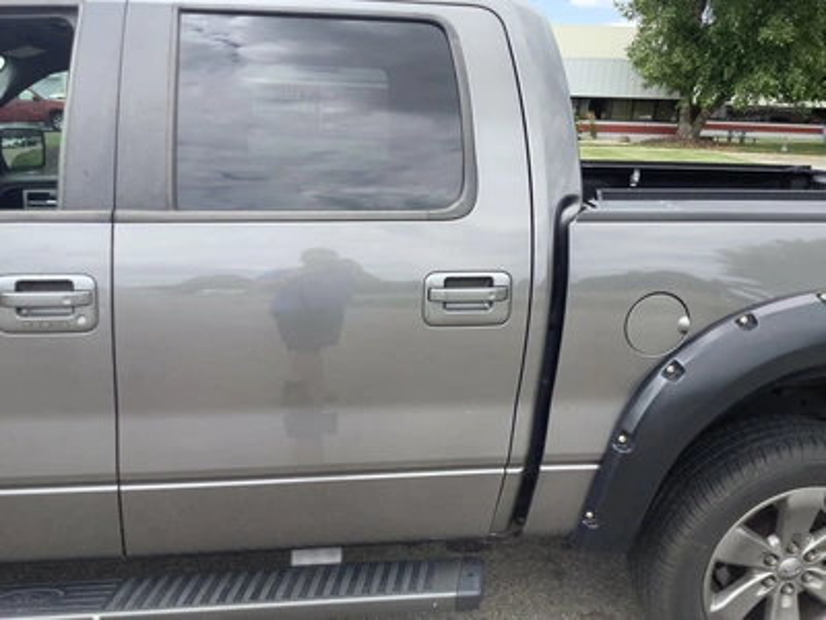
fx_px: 740
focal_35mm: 31
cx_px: 413
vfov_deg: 45.4
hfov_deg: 58.4
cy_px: 310
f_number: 2.4
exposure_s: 1/326
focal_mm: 3.3
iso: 25
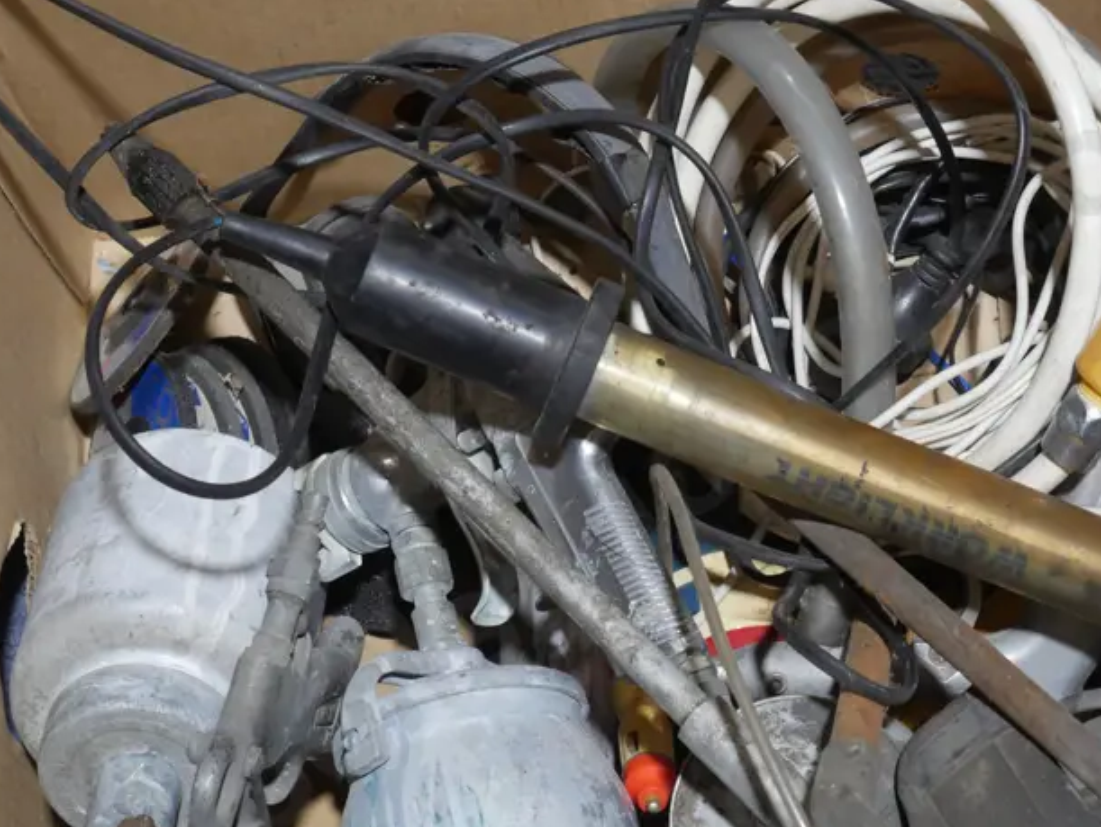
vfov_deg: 13.0
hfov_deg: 17.2
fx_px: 3628
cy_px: 518
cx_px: 629
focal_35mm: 114
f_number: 5.4
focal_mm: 34
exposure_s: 1/80
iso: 1000
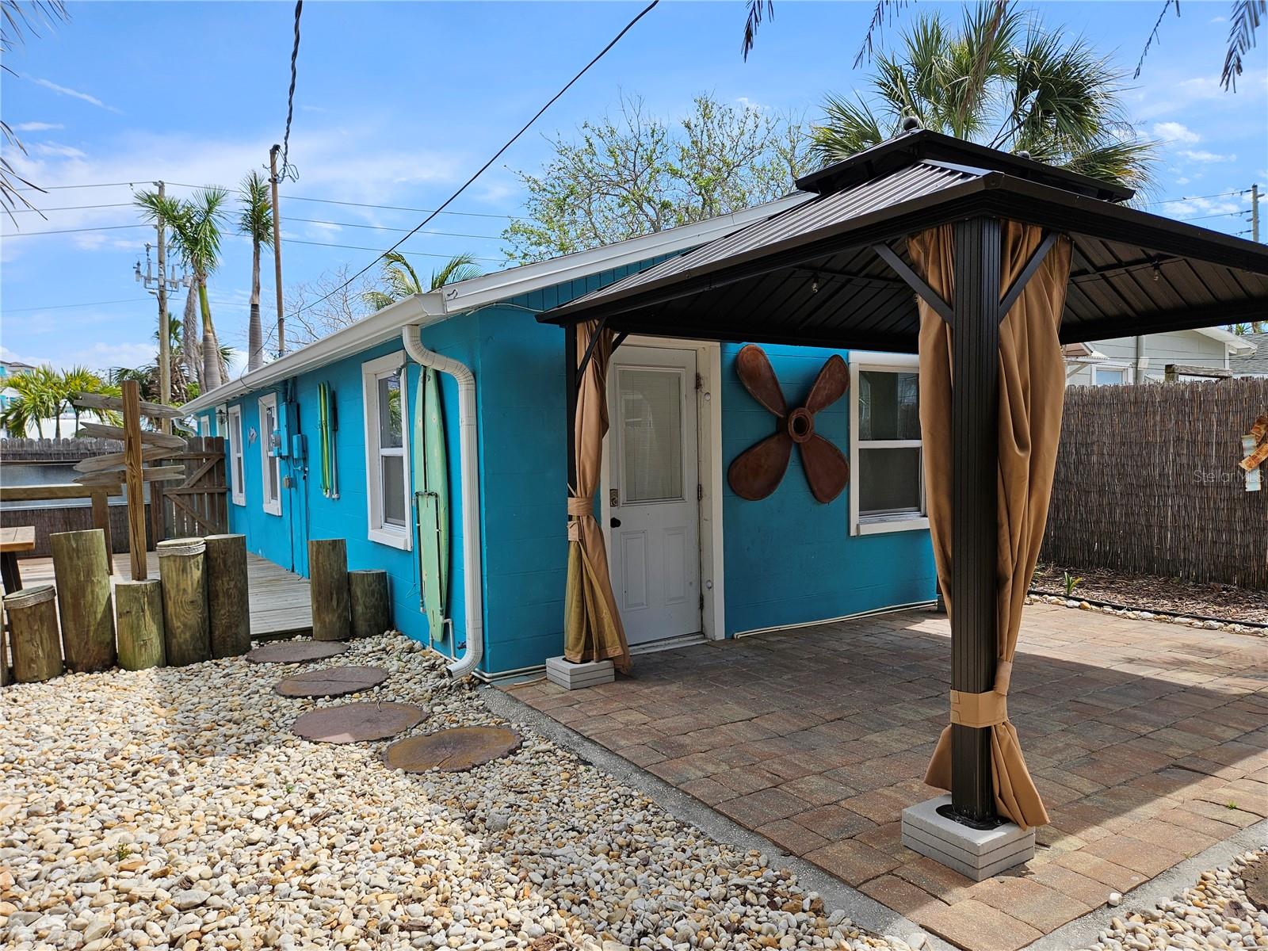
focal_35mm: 23
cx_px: 634
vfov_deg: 58.9
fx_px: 843
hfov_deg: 73.9
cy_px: 476
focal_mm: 5.4
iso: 25
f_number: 1.8
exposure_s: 1/1354
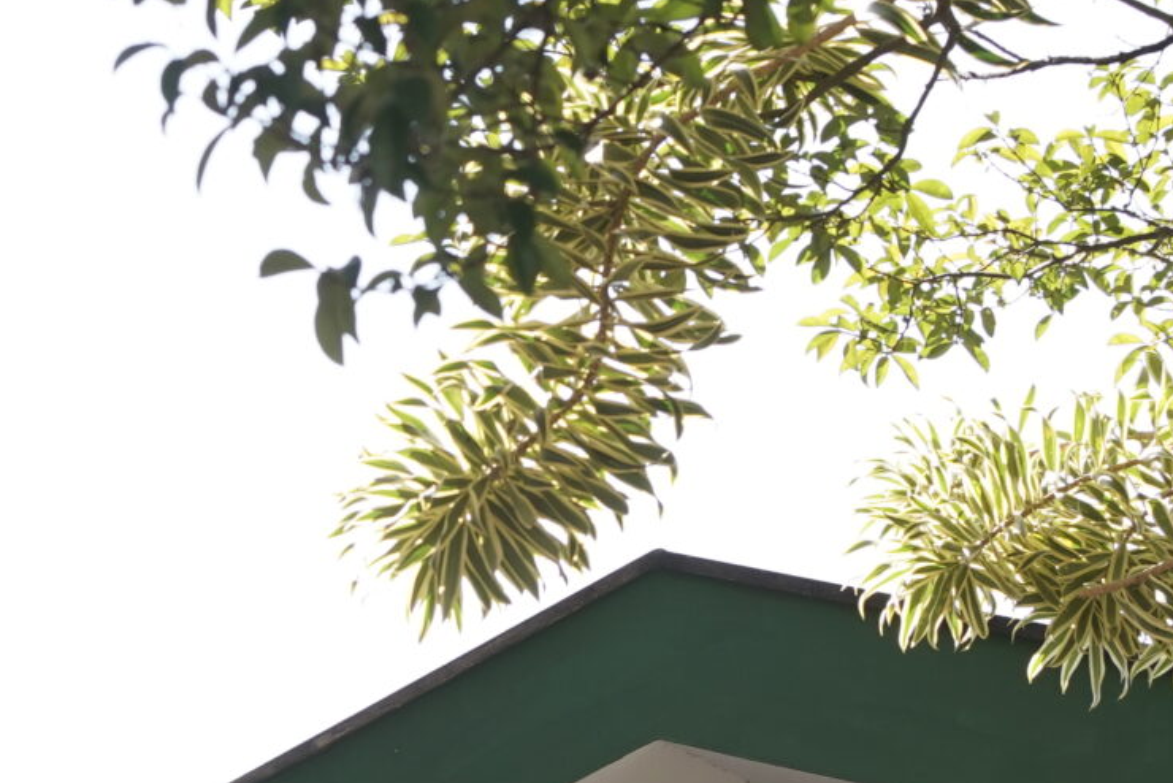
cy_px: 473
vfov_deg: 11.3
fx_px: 3944
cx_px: 471
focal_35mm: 121
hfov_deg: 16.9
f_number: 6.3
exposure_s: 1/320
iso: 320
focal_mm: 35
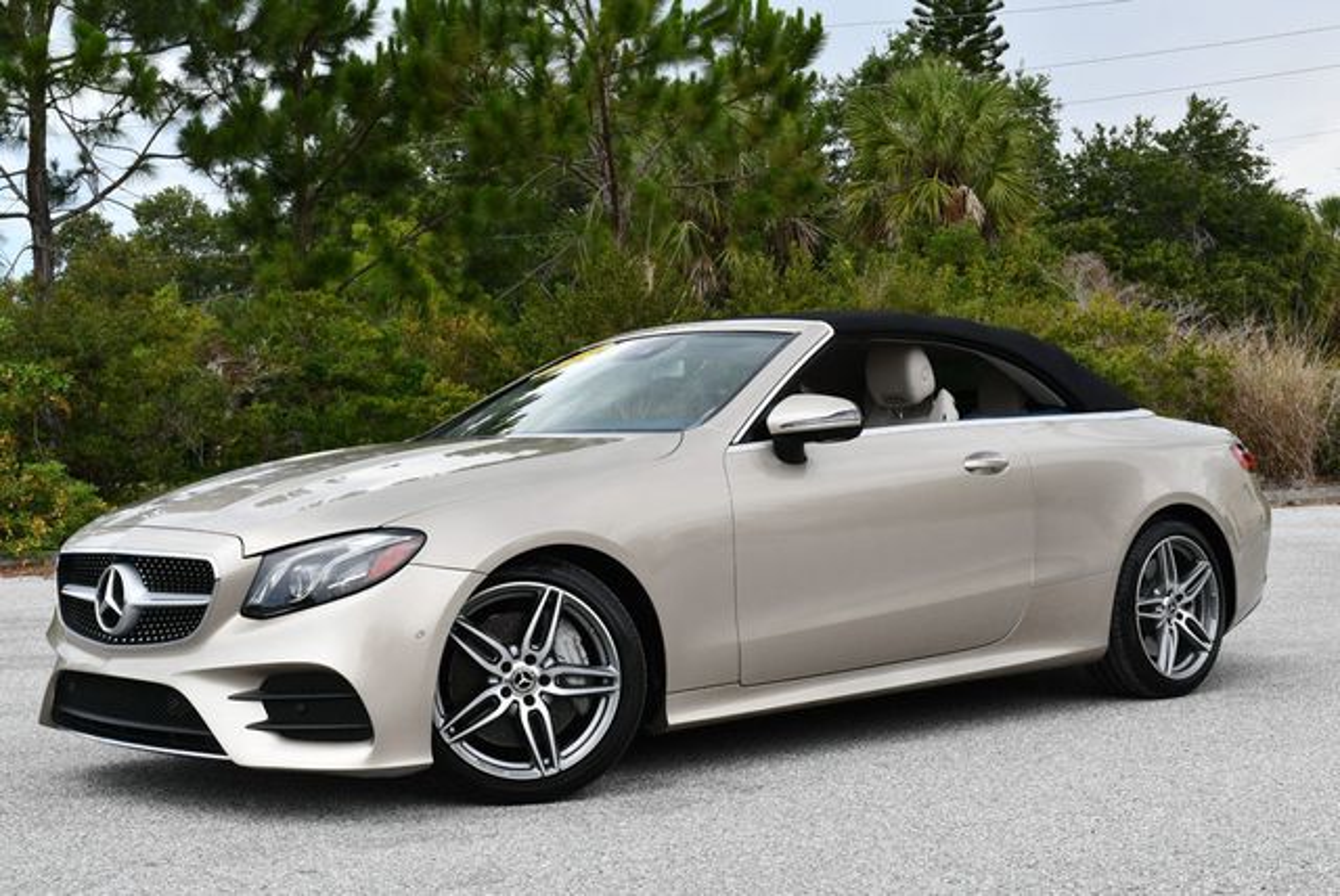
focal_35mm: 52
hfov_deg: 38.2
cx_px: 670
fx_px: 1937
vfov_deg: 26.0
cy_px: 448
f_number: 8
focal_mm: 26
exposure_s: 1/250
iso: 140
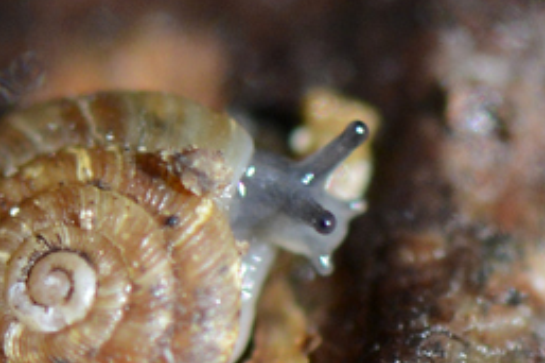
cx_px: 155
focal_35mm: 204
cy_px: 290
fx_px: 3086
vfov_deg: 6.7
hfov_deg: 10.1
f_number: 6.3
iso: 800
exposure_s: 1/160
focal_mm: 105
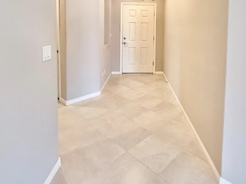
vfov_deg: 53.2
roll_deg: -1.2
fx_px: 171
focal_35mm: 24
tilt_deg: -2.9
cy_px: 37
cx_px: 152
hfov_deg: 70.6
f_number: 2.2
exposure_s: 1/120
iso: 640
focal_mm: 2.22
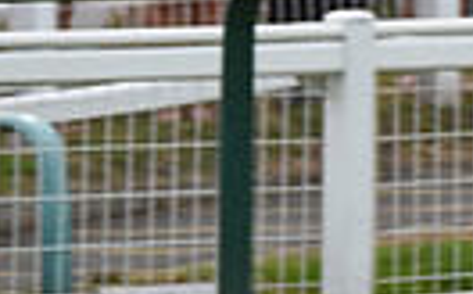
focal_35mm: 628
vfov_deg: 2.1
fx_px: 8082
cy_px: -177
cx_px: 996
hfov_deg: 3.3
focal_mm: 140
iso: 1600
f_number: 4
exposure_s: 1/1250
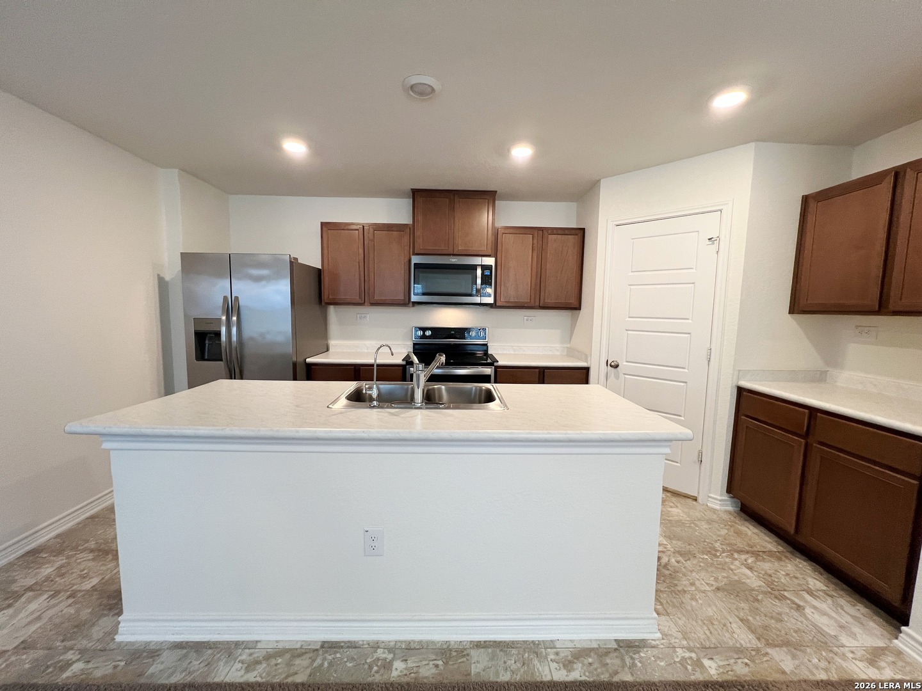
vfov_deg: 89.9
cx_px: 461
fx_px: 346
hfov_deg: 106.2
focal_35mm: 13
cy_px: 346
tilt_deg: -5.9
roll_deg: -1.1
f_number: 1.8
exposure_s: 1/120
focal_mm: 1.57
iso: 200
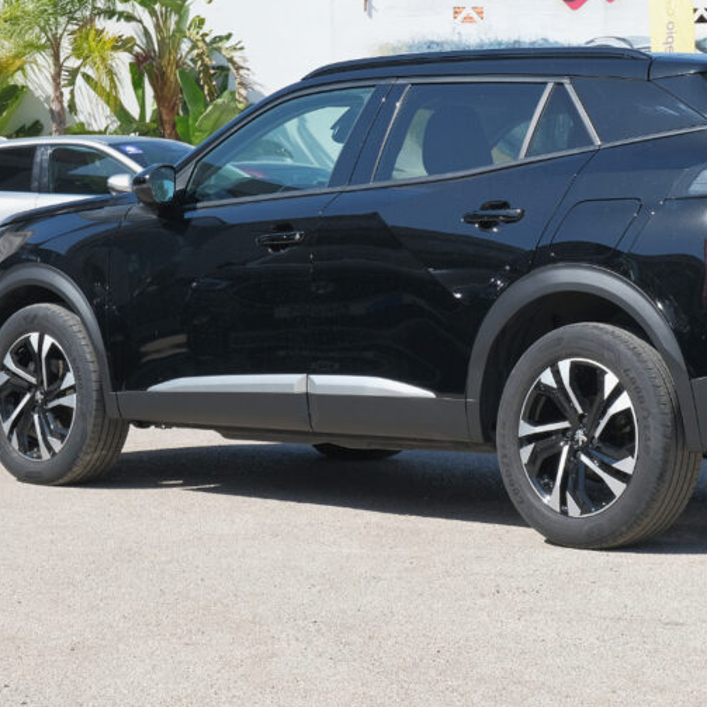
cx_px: 509
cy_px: 271
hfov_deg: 15.9
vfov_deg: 16.0
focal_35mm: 109
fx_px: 2519
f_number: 9
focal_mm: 42
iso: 160
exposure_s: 1/200
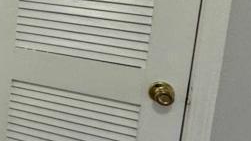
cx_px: -208
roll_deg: -1.5
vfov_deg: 15.8
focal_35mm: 73
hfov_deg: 20.2
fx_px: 486
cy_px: -33
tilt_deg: -7.8
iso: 160
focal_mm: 2.22
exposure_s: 1/60
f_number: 2.2
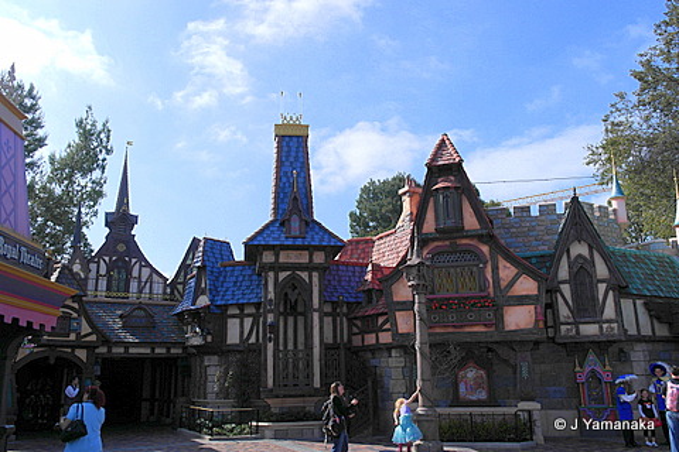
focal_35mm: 30
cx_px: 340
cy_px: 226
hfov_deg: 61.9
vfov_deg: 43.6
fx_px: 566
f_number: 7.1
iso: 100
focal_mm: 20
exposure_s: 1/320
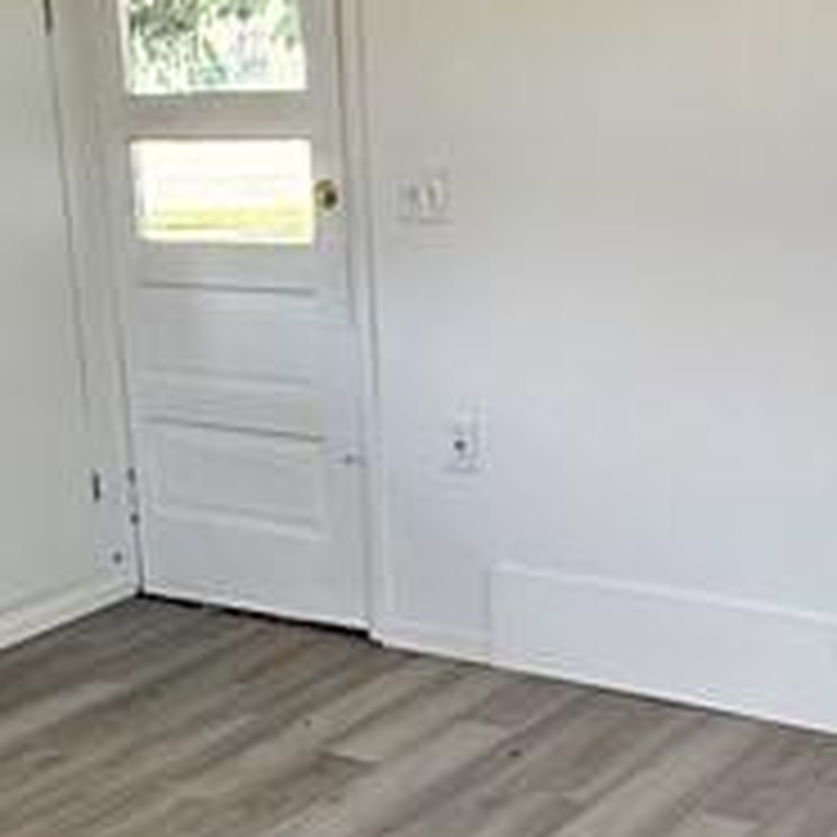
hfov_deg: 25.2
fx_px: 1860
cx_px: 274
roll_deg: +3.9
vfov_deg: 25.3
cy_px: 540
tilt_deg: -15.6
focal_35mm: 68
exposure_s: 1/120
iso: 100
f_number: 2.2
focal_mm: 2.22
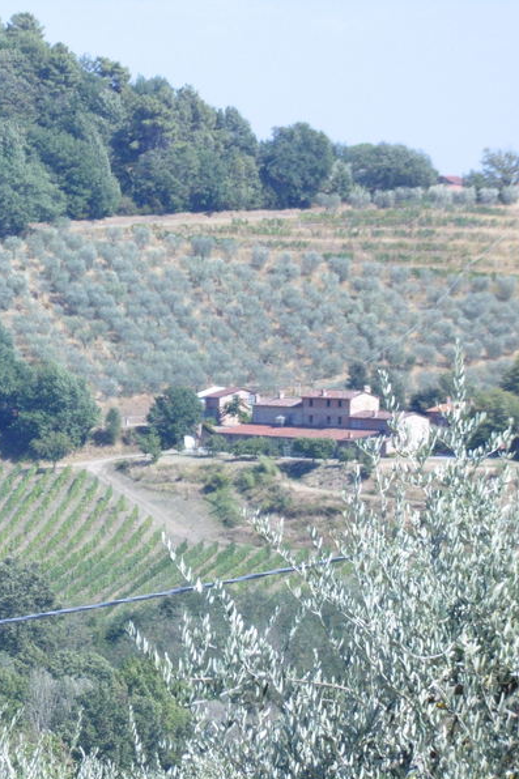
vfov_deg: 7.9
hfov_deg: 5.3
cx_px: 71
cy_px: 391
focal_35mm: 261
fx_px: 5647
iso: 100
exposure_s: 1/400
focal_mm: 34.3
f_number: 5.4
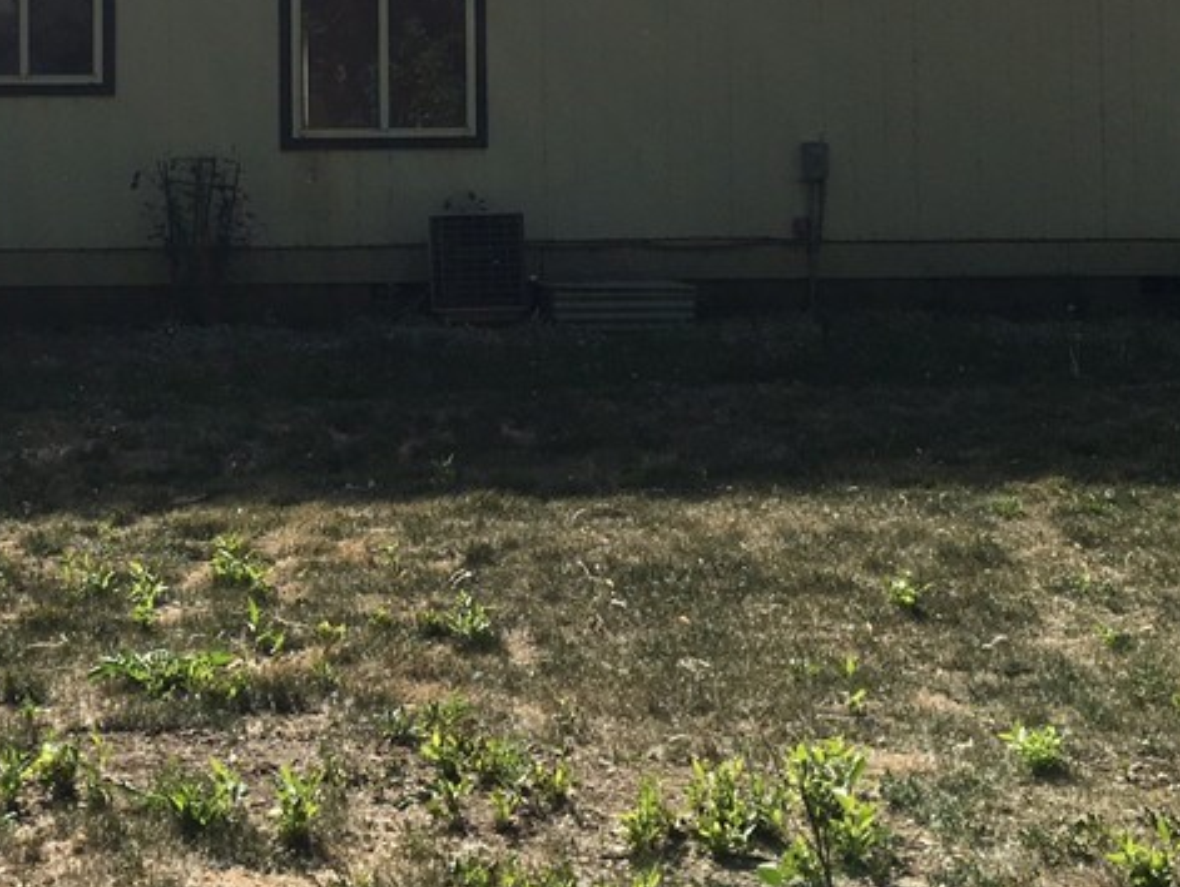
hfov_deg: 30.0
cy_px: 63
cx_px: 248
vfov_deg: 22.7
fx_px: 2149
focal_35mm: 63
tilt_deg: +1.7
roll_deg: +1.8
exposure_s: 1/1374
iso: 25
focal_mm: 4.15
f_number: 2.2
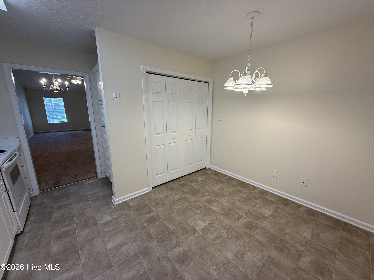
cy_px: 140
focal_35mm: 14
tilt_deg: -11.5
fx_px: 151
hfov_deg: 102.1
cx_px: 187
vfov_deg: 85.7
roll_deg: -0.5
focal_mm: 2.22
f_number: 2.2
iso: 100
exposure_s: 1/120
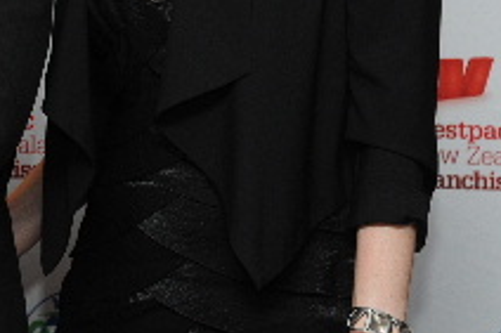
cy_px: -67
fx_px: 3449
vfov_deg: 5.5
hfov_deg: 8.2
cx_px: -173
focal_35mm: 248
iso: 2000
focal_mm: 82
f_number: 6.3
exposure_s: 1/80
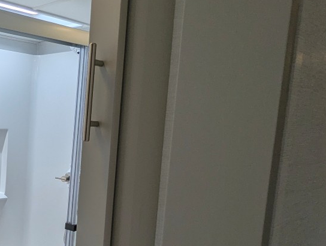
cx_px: -24
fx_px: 387
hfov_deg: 38.6
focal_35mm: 41
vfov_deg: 34.9
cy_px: 165
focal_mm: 2.35
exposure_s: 1/298
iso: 36
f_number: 2.2
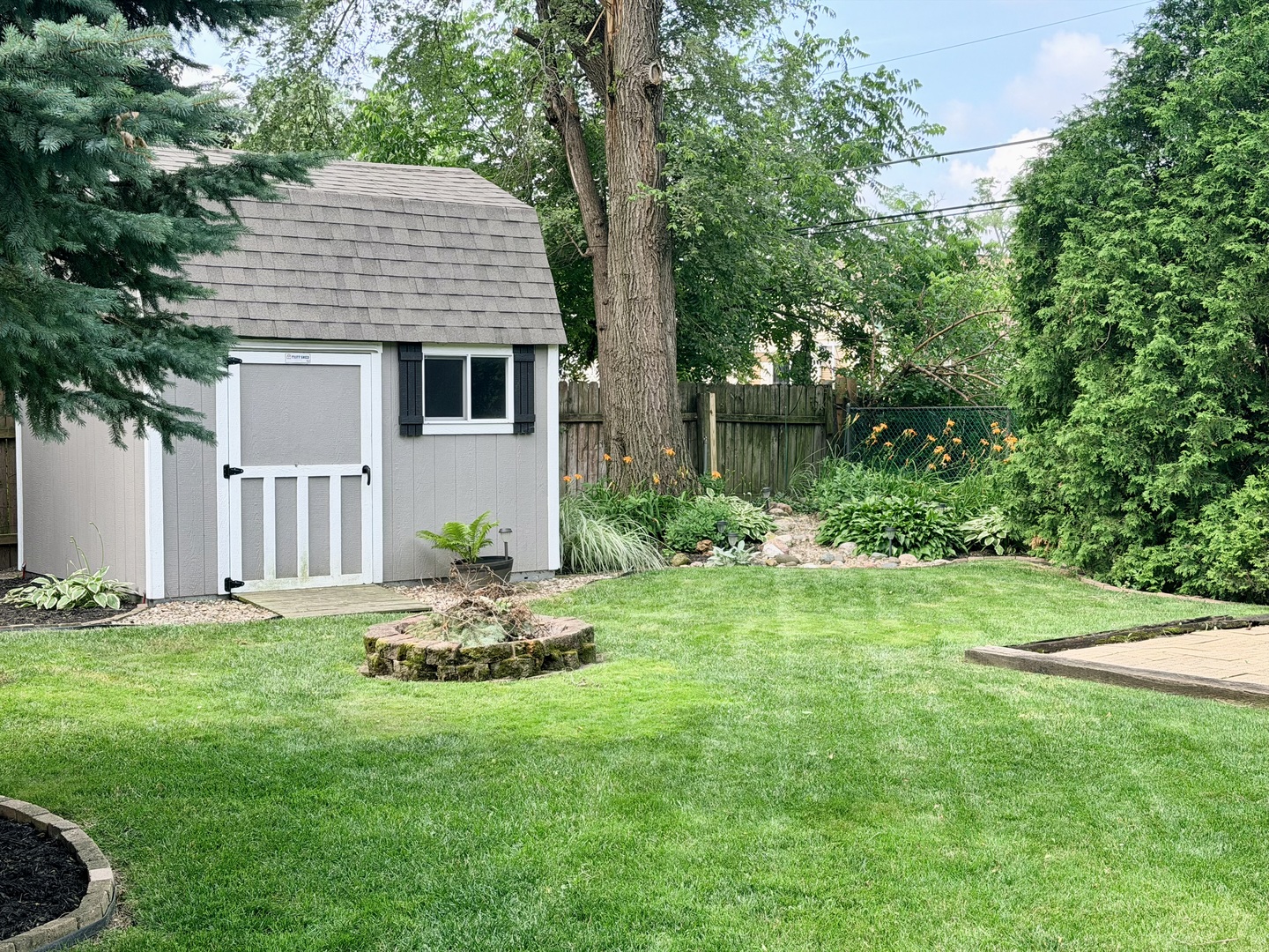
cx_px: 634
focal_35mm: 48
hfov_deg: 39.7
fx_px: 1760
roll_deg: +0.1
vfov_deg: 30.3
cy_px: 476
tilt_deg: -2.5
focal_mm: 6.76
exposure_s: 1/611
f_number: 1.78
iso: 80
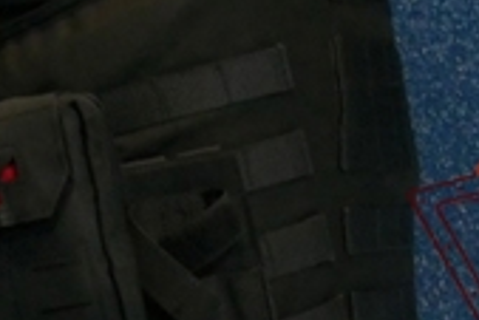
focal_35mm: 186
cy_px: -272
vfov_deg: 7.2
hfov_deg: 10.4
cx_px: -368
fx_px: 2477
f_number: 3.5
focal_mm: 15.26
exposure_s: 1/20
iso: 1600
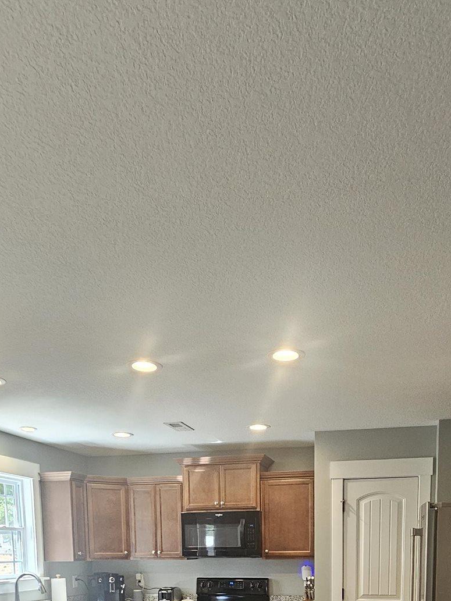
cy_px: 614
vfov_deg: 49.2
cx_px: 274
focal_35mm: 29
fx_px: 504
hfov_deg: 47.9
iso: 320
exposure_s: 1/77.4
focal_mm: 2.2
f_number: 2.2
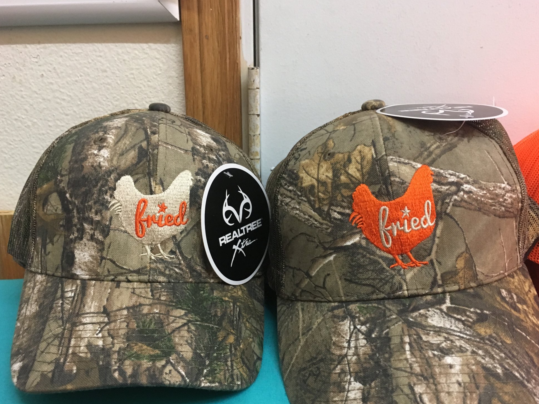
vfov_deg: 42.9
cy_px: 226
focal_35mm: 33
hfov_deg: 55.3
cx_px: 279
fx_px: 514
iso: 160
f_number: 2.2
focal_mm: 4.15
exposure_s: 1/30
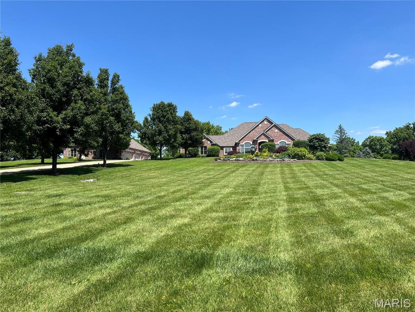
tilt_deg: +4.4
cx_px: 208
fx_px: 312
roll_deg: -0.1
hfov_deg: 67.3
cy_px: 156
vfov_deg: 53.1
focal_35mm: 26
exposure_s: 1/2632
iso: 50
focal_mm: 5.1
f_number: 1.6
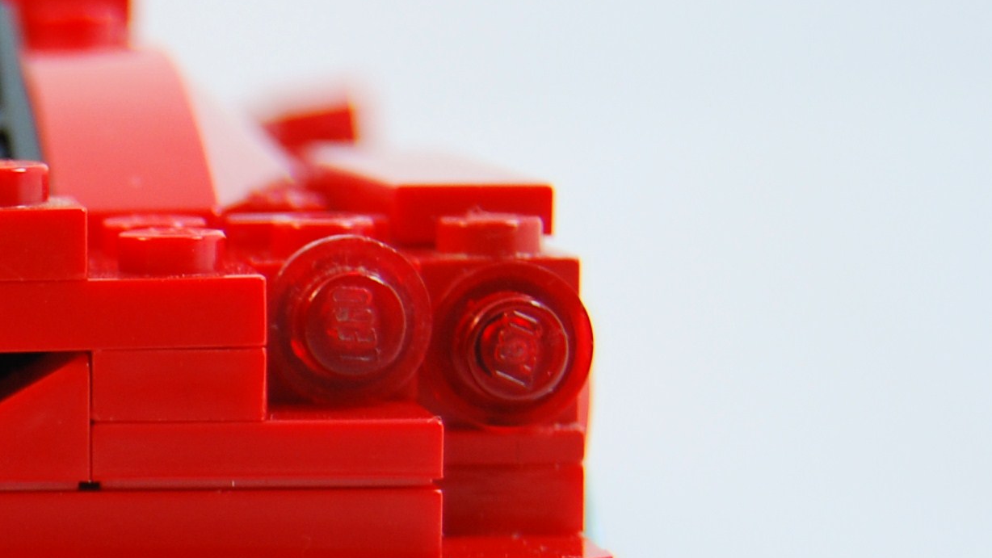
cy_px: 664
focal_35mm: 174
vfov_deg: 6.9
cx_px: -407
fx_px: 4568
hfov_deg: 11.9
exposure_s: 1/80
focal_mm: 35
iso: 200
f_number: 4.8
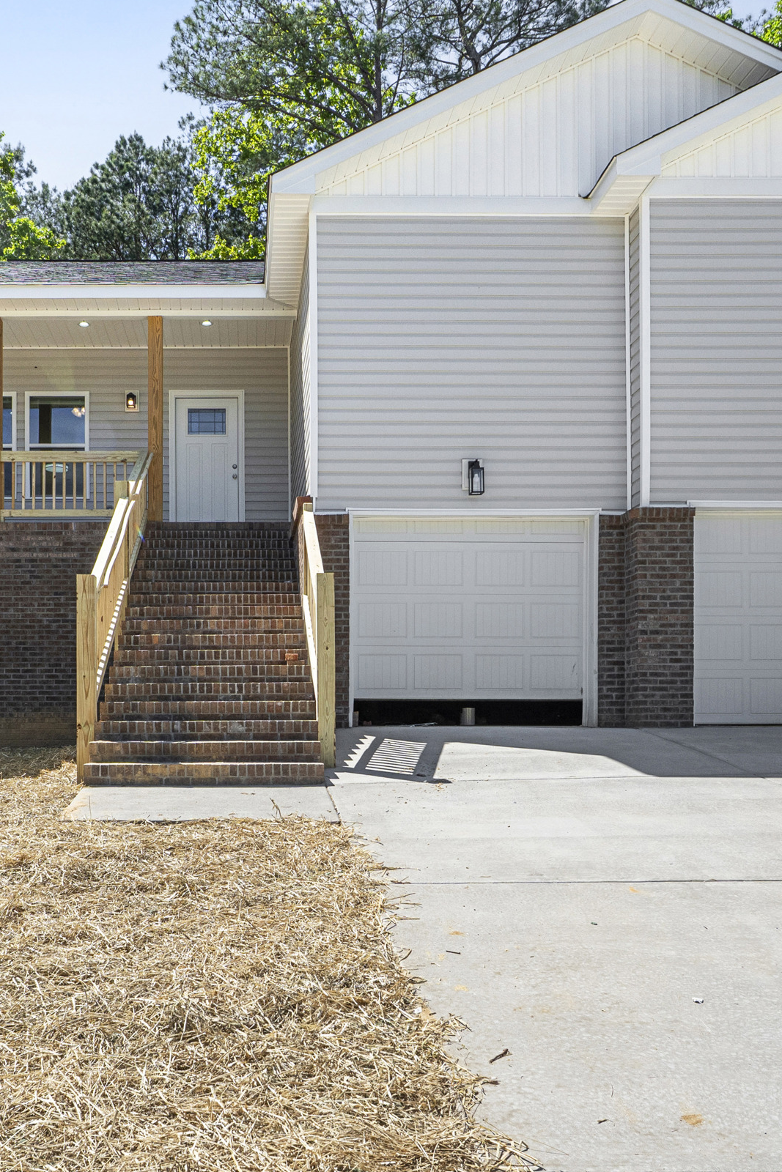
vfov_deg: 69.8
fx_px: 840
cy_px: 570
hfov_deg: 48.9
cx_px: 249
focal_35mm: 26
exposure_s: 1/800
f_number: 6.3
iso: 320
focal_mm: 11
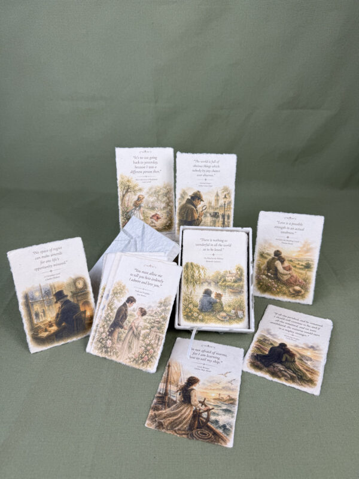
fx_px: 332
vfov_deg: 71.6
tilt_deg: -29.8
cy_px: 240
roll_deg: -1.4
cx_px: 180
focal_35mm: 24
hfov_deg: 56.8
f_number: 1.78
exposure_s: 1/156
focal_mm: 6.76
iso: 64
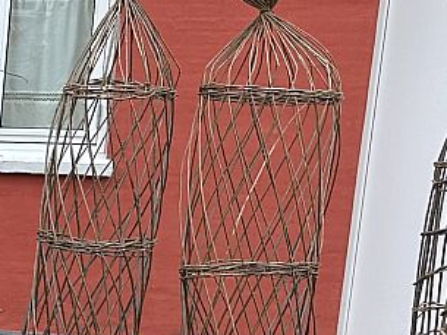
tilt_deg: -13.5
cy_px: 402
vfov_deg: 13.7
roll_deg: -0.9
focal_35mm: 105
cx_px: -357
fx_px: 1356
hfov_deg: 15.9
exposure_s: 1/541
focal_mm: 6.86
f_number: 1.78
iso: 80
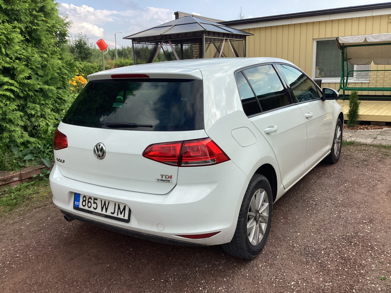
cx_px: 196
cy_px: 146
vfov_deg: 45.4
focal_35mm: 31
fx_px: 350
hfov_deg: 58.4
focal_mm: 3.3
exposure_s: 1/488
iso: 25
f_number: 2.4
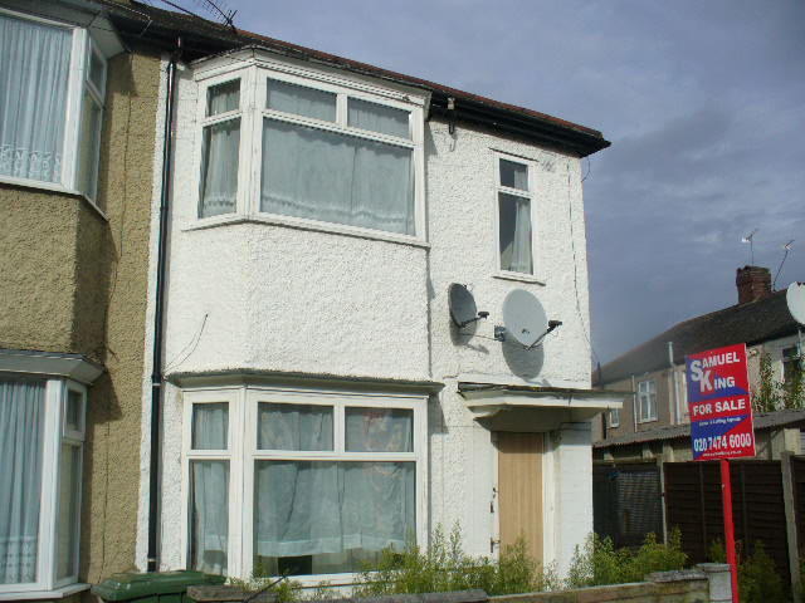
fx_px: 860
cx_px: 402
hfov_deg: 50.1
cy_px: 302
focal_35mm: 37
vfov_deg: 38.7
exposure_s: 1/800
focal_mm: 6.1
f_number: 5.6
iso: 80
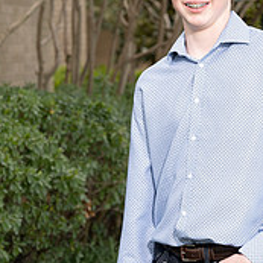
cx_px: 210
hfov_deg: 8.5
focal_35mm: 205
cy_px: 134
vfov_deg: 8.5
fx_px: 1762
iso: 400
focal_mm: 93
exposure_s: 1/160
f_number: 6.3
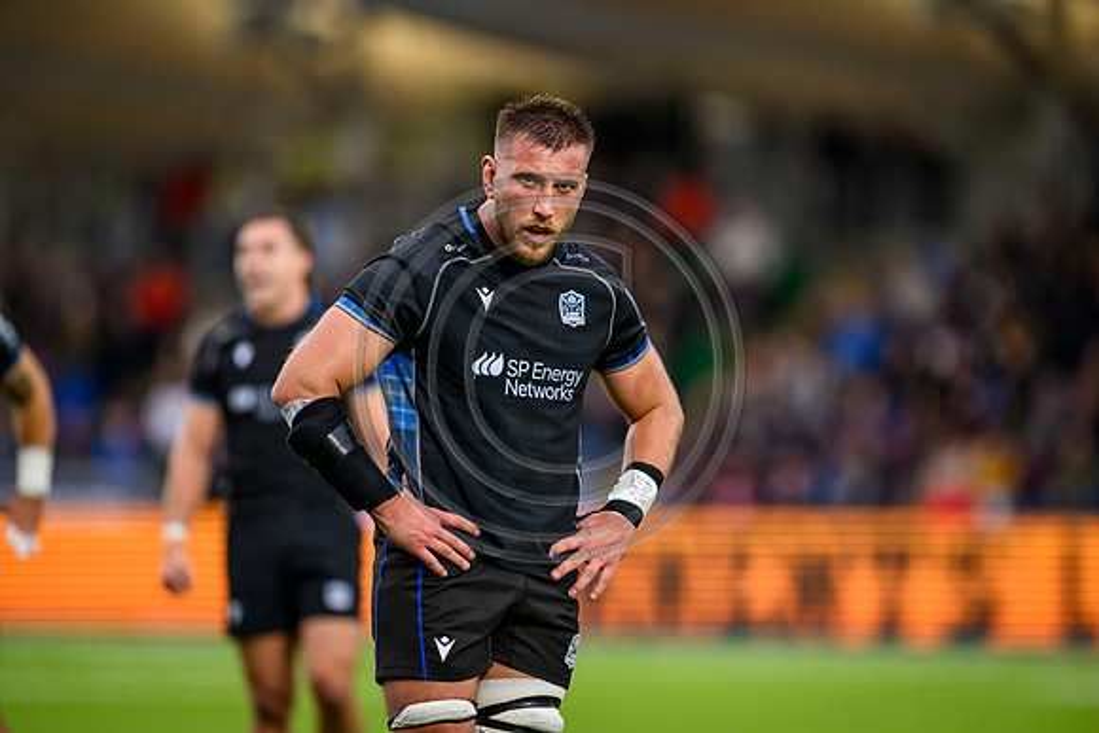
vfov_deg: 3.4
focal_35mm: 400
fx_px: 12213
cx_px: 550
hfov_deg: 5.2
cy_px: 366
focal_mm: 400
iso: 2000
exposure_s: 1/2500
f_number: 3.2
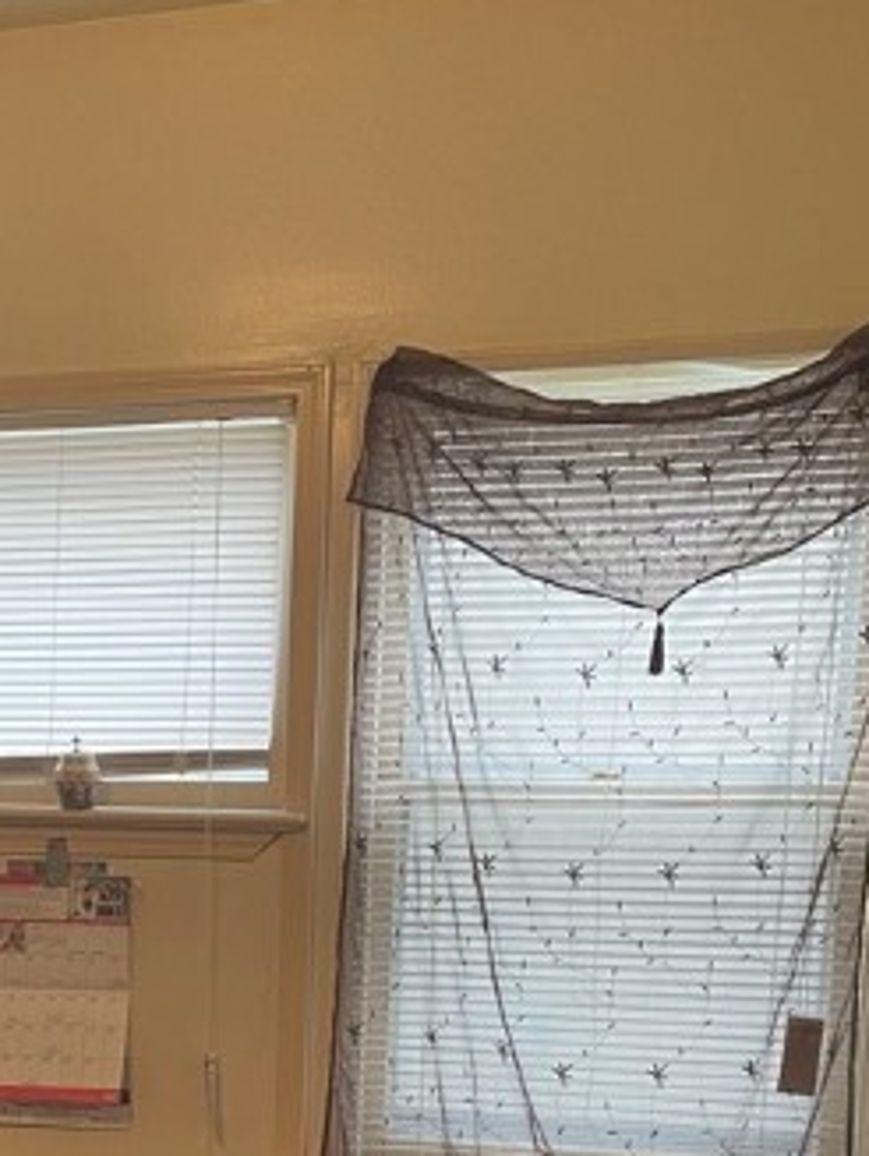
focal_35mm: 61
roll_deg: +1.4
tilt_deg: -11.6
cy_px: 1050
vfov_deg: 30.2
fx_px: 2038
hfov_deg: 22.8
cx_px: -57
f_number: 1.6
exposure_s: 1/60
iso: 200
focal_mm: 5.1
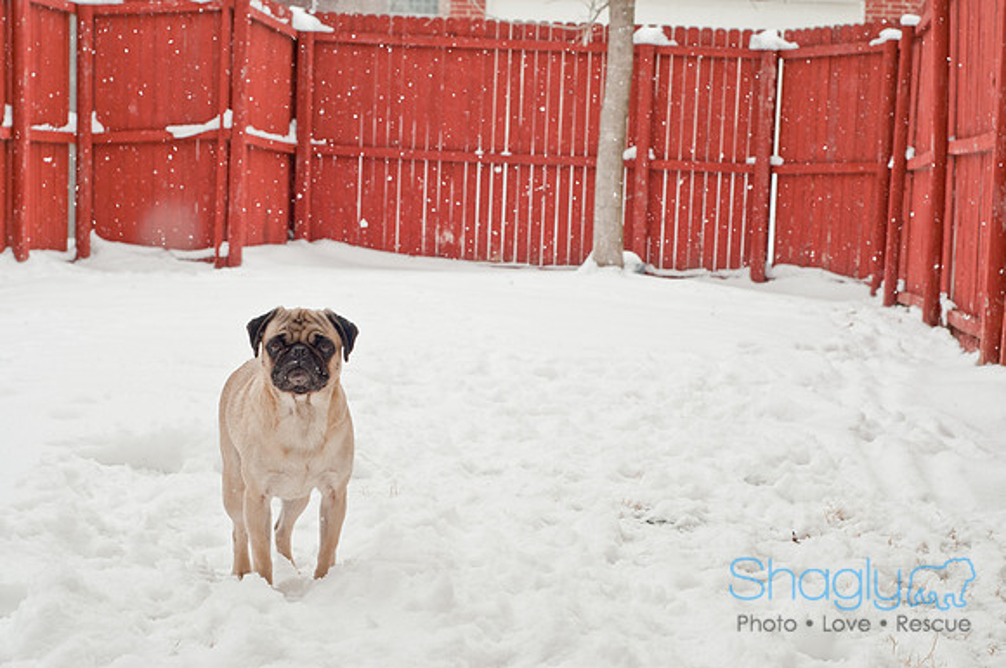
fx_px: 2093
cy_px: 334
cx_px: 503
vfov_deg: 18.1
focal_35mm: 75
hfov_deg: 27.0
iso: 200
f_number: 5.6
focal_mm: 50
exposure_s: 1/400
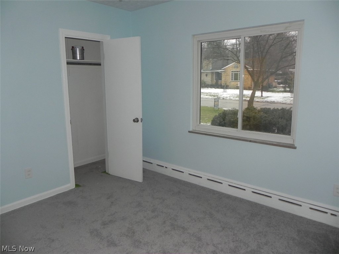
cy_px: 127
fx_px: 255
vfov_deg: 53.1
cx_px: 170
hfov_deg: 67.3
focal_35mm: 26
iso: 200
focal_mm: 4.6
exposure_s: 1/30
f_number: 2.8
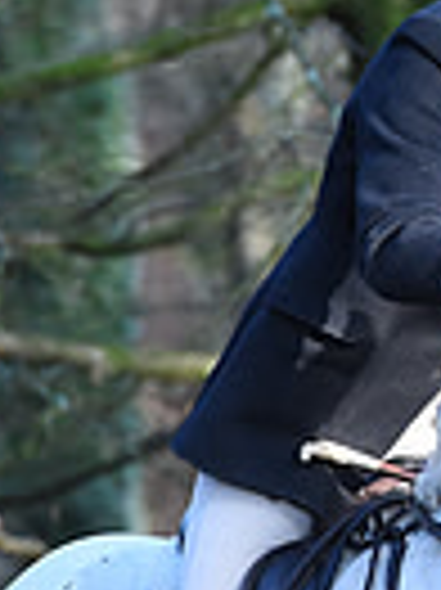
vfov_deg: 2.3
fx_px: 14513
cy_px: 248
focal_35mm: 853
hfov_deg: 1.7
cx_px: 986
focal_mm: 200
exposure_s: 1/800
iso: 2800
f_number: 5.6
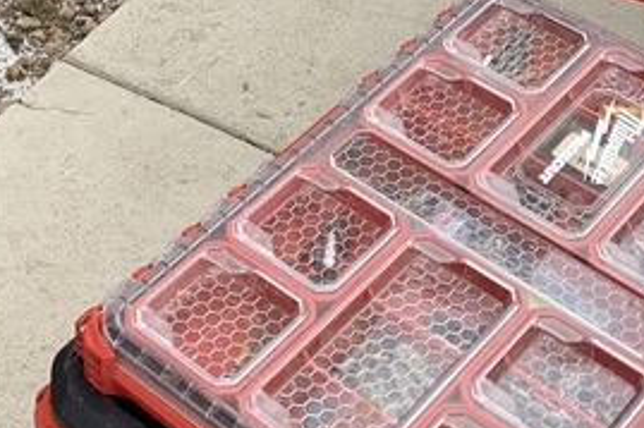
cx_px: 237
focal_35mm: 103
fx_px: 1841
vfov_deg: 11.7
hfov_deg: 19.8
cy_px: -466
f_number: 1.8
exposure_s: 1/283
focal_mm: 4.25
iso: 25
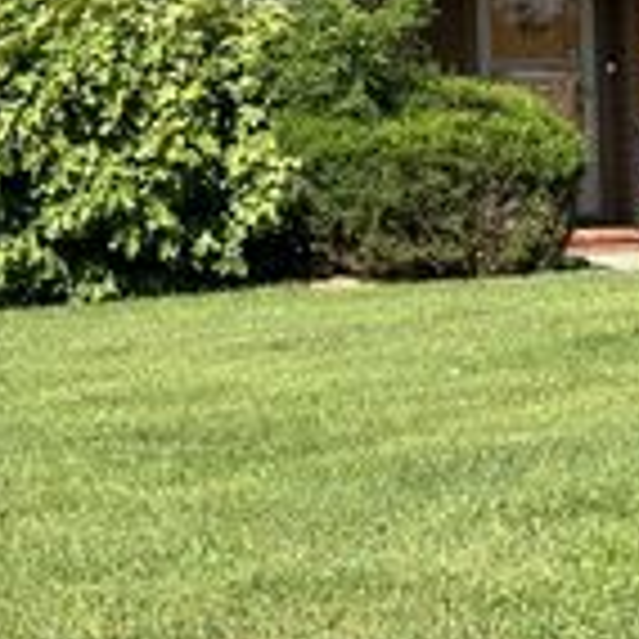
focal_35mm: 149
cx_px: 968
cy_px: 241
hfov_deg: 11.2
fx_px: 3112
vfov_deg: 11.7
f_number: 1.78
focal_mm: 6.86
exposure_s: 1/2160
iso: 64
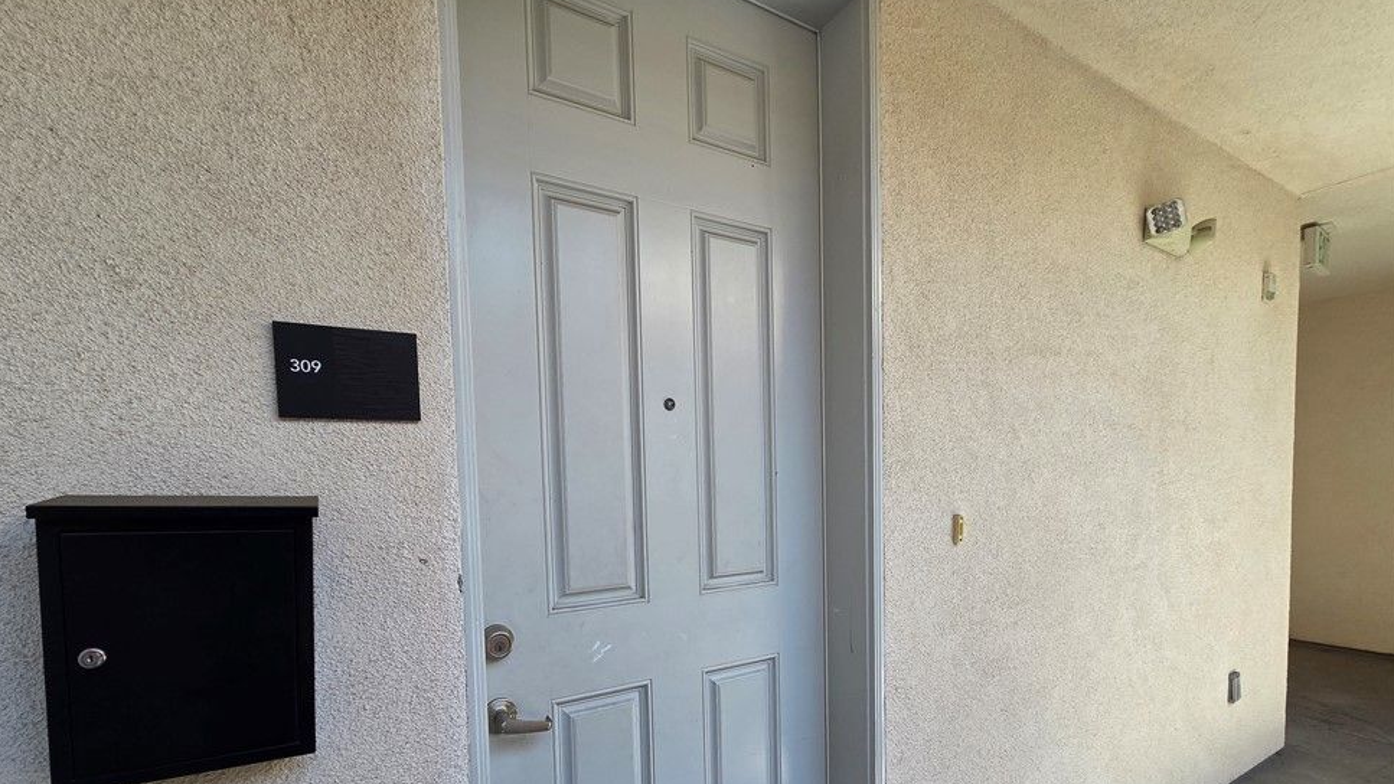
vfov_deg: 68.8
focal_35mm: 15
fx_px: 554
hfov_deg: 102.9
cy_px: 514
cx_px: 663
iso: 125
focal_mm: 2.2
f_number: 2.2
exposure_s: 1/359
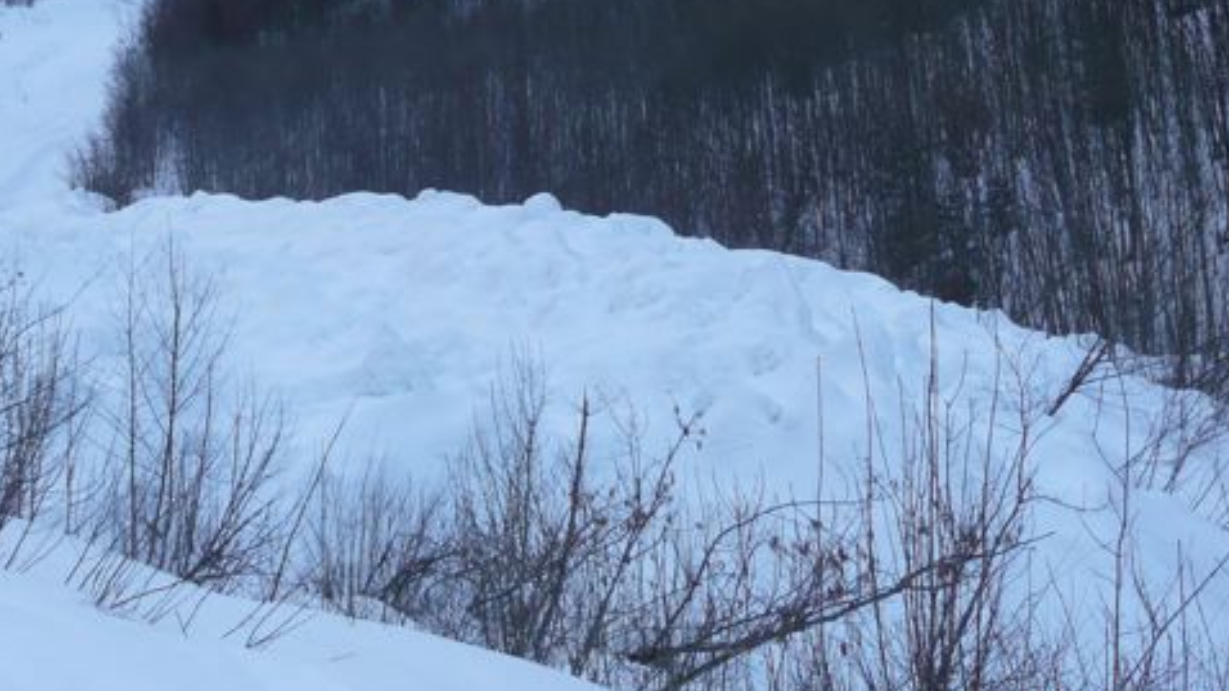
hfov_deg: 30.1
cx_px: 568
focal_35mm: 70
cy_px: 190
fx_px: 2281
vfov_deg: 17.2
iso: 100
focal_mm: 7.8
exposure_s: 1/250
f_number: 4.2
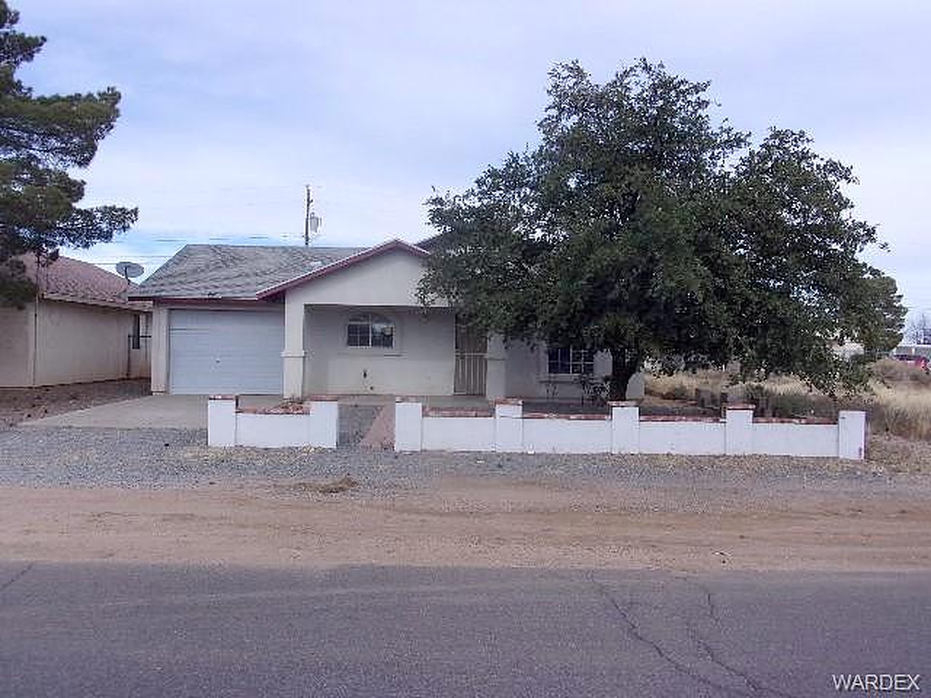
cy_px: 349
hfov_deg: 63.4
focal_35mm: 28
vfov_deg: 49.7
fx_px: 753
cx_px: 466
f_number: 10.8
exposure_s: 1/210
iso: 200
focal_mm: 5.1
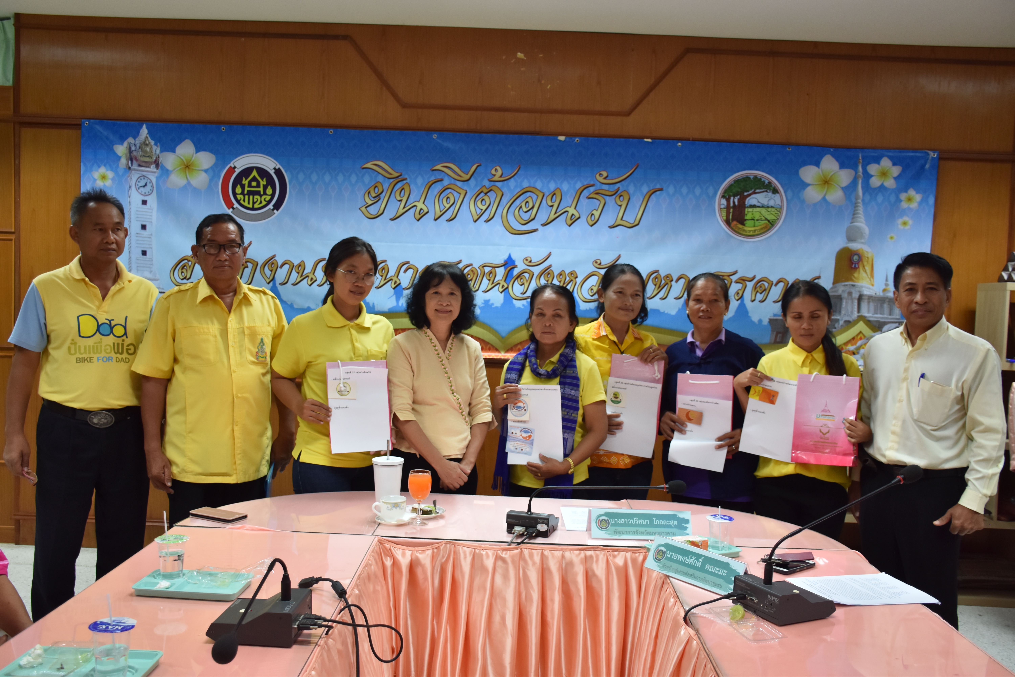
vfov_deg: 40.0
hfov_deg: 57.2
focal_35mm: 33
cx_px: 508
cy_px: 338
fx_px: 930
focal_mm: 22
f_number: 5
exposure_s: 1/60
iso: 400
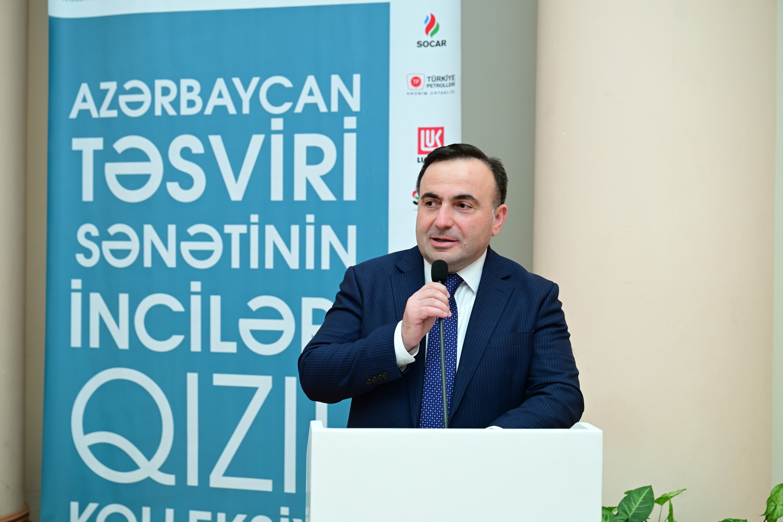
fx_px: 1174
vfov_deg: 25.1
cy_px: 261
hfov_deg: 36.9
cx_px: 392
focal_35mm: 54
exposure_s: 1/125
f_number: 5
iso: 640
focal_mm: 54
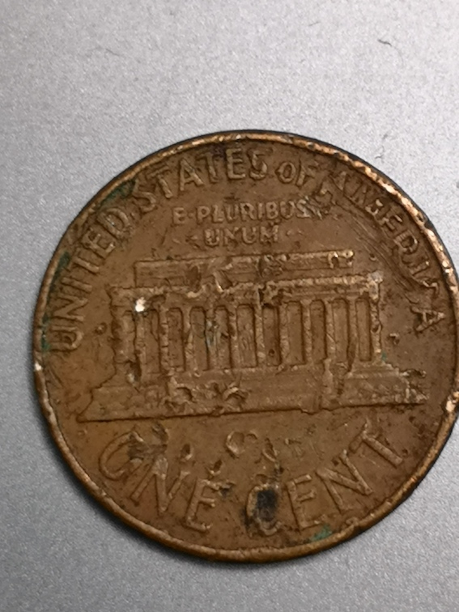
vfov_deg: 14.7
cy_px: 306
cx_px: 230
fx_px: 2369
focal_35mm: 134
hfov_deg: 11.1
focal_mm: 5.58
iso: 160
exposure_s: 1/50
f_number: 1.8
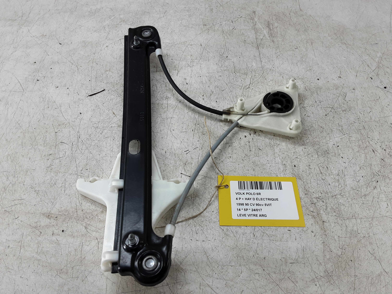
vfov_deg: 51.4
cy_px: 147
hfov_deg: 65.3
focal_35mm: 27
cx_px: 196
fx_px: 306
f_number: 1.9
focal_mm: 2.91
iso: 50
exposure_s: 1/50
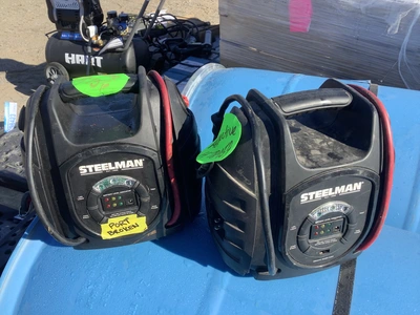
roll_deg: -0.1
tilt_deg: -36.6
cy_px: 158
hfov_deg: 58.4
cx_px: 210
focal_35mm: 31
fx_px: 376
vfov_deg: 45.4
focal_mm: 3.3
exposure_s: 1/532
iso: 25
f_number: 2.4
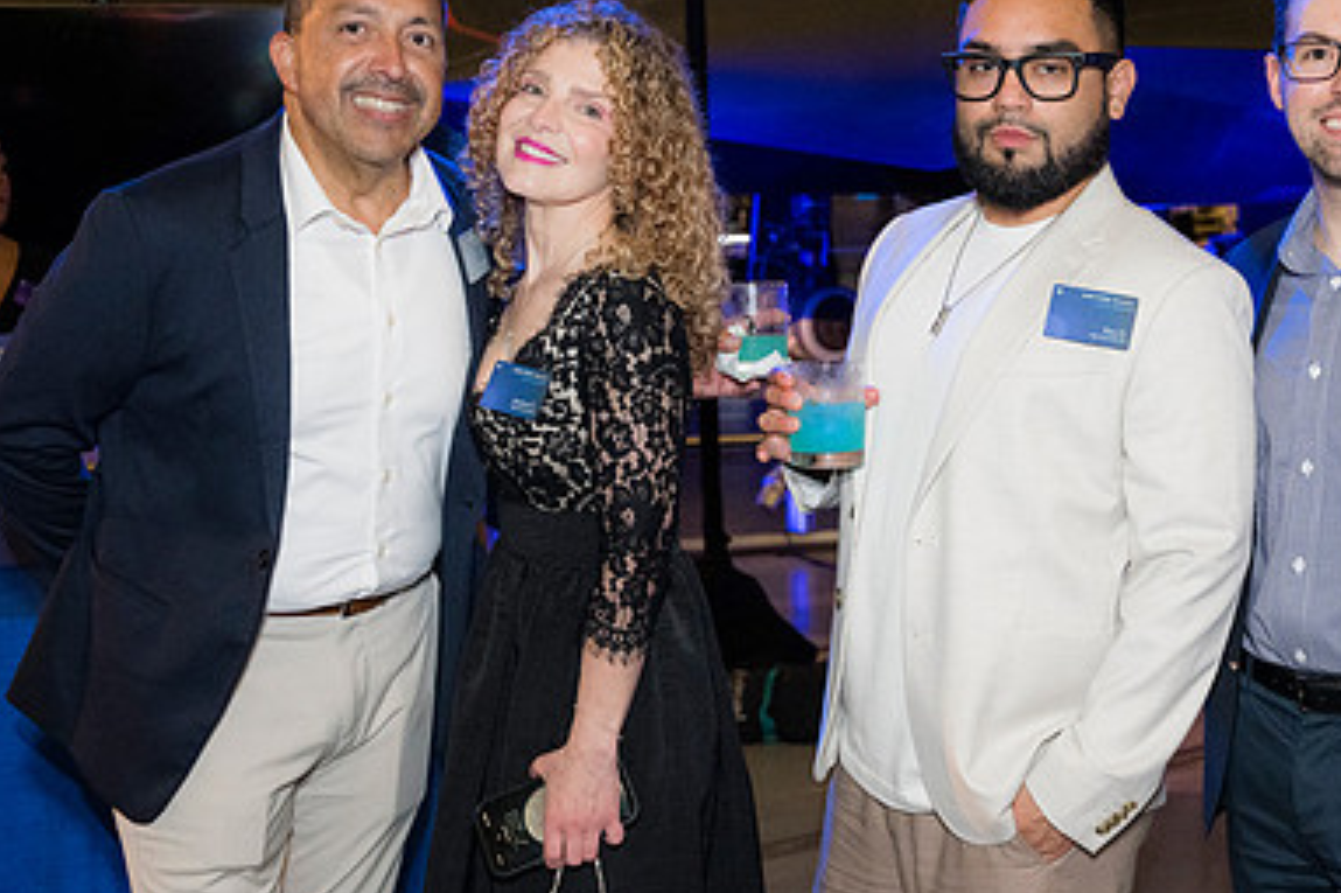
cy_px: 387
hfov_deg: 38.7
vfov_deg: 26.6
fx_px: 1890
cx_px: 865
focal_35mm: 51
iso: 3200
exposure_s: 1/160
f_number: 4
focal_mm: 33.5
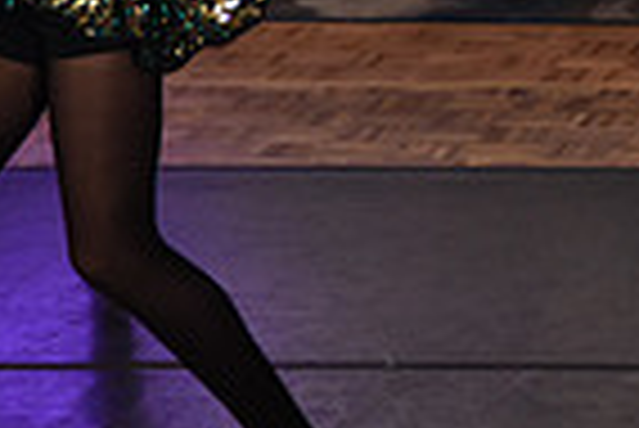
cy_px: -61
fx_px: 5455
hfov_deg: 6.5
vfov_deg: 4.5
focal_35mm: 307
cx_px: 1256
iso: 2500
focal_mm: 75
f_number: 4
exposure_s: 1/400
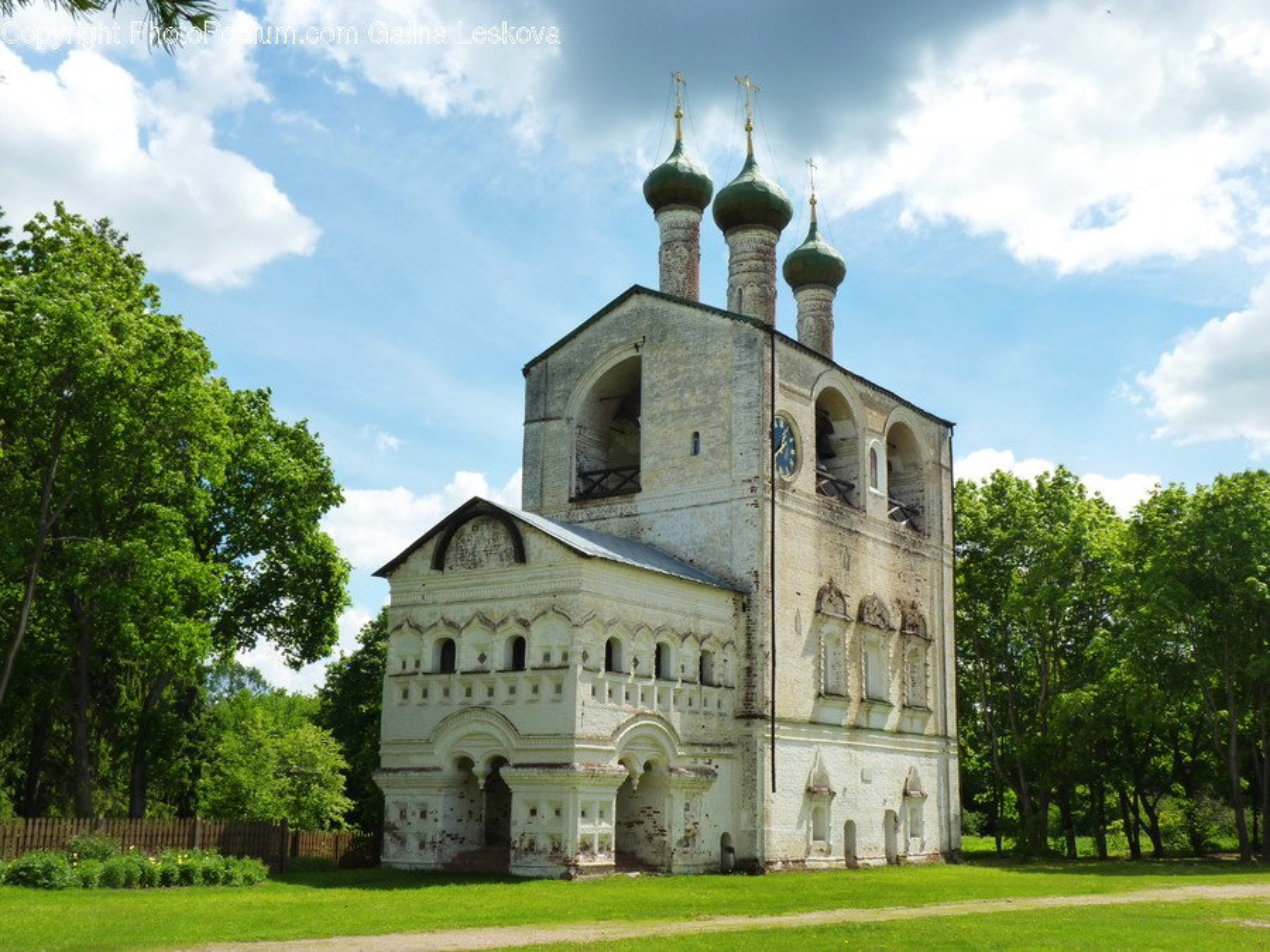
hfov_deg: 44.8
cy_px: 476
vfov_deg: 34.3
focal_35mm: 42
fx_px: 1541
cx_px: 635
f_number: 5.6
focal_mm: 7.4
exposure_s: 1/320
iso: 125
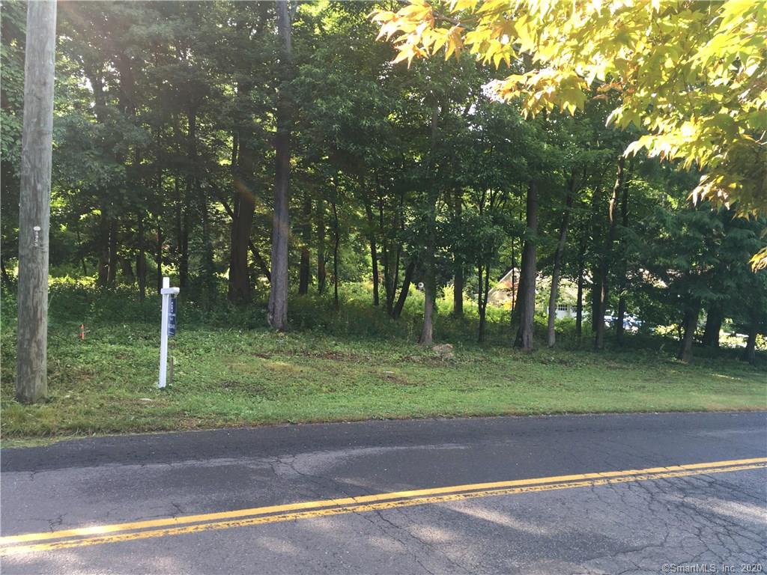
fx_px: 643
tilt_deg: -0.5
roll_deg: -1.2
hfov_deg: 61.7
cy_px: 288
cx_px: 384
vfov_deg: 48.2
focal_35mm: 29
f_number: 2.2
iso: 25
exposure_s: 1/60
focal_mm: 4.15
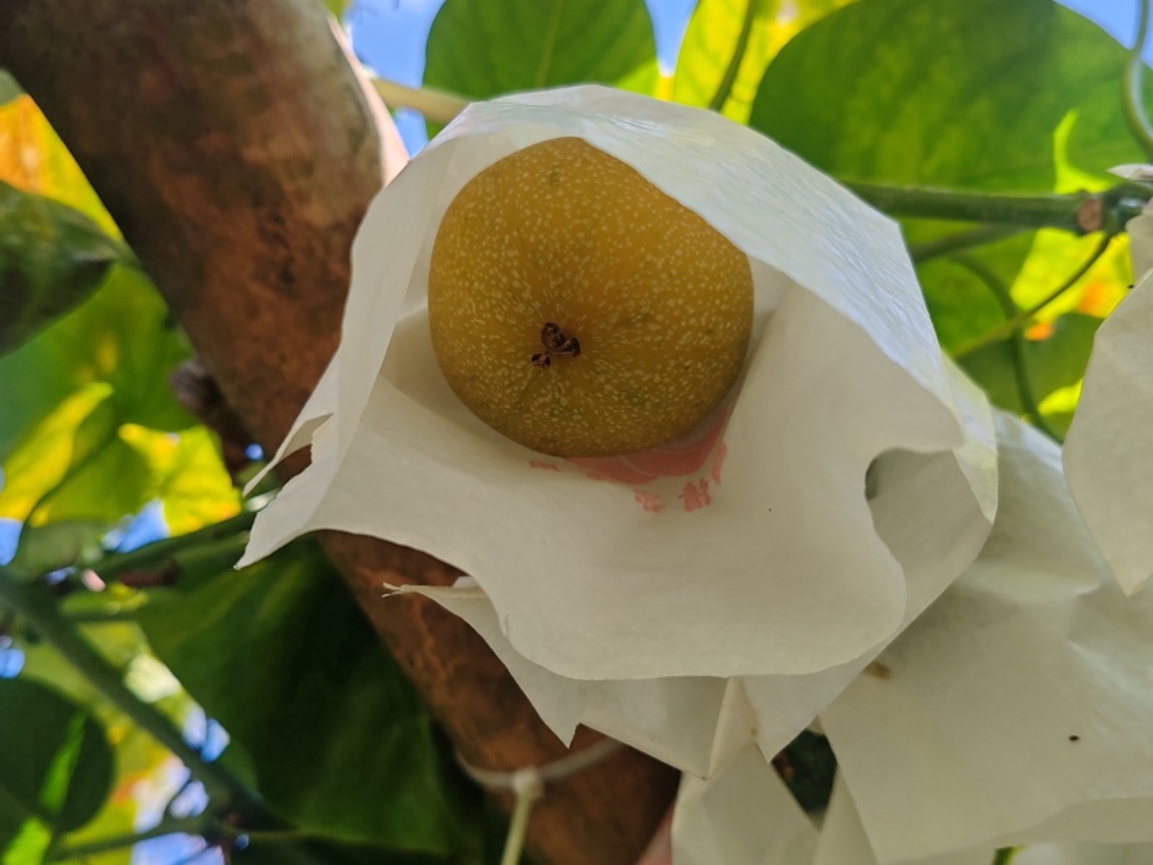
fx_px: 1232
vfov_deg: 38.7
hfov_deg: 50.1
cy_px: 432
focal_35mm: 37
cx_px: 576
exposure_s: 1/140
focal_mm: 6.12
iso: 50
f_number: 1.9
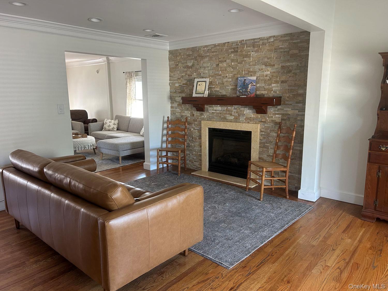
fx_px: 291
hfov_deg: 67.3
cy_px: 146
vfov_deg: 53.1
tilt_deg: -11.2
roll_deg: +0.0
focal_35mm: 26
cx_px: 194
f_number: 1.5
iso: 160
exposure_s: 1/60
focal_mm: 5.7
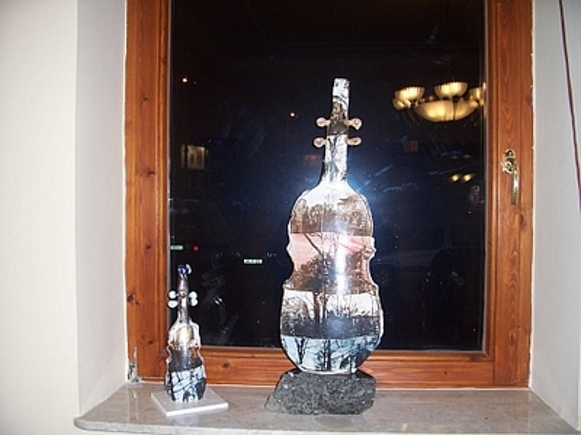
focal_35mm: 34
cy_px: 218
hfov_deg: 54.0
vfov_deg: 41.8
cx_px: 290
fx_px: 571
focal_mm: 5.6
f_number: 2.7
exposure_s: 1/60
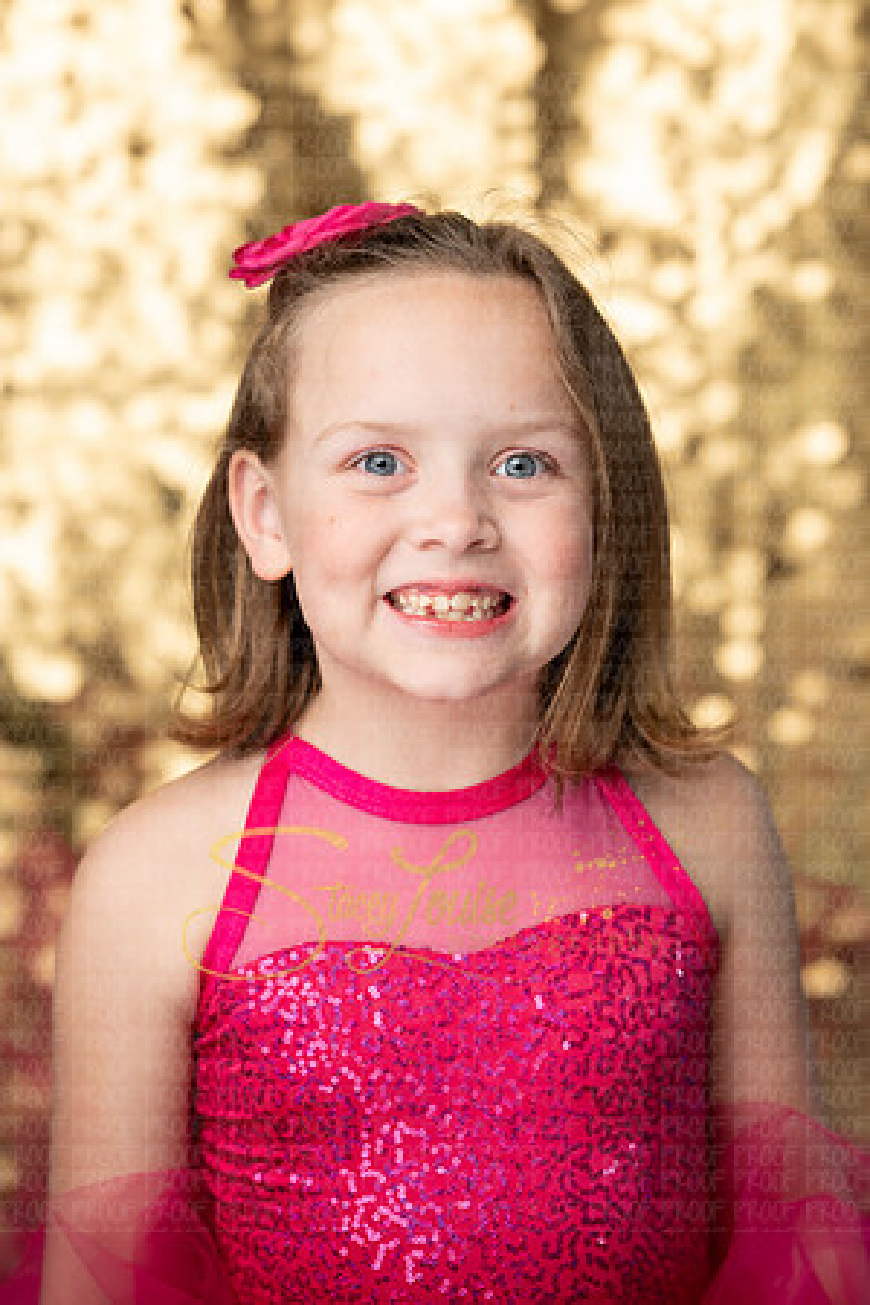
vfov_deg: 23.9
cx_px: 435
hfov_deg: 16.1
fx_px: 3081
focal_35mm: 85
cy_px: 652
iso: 1250
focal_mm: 85
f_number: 2.8
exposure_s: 1/800
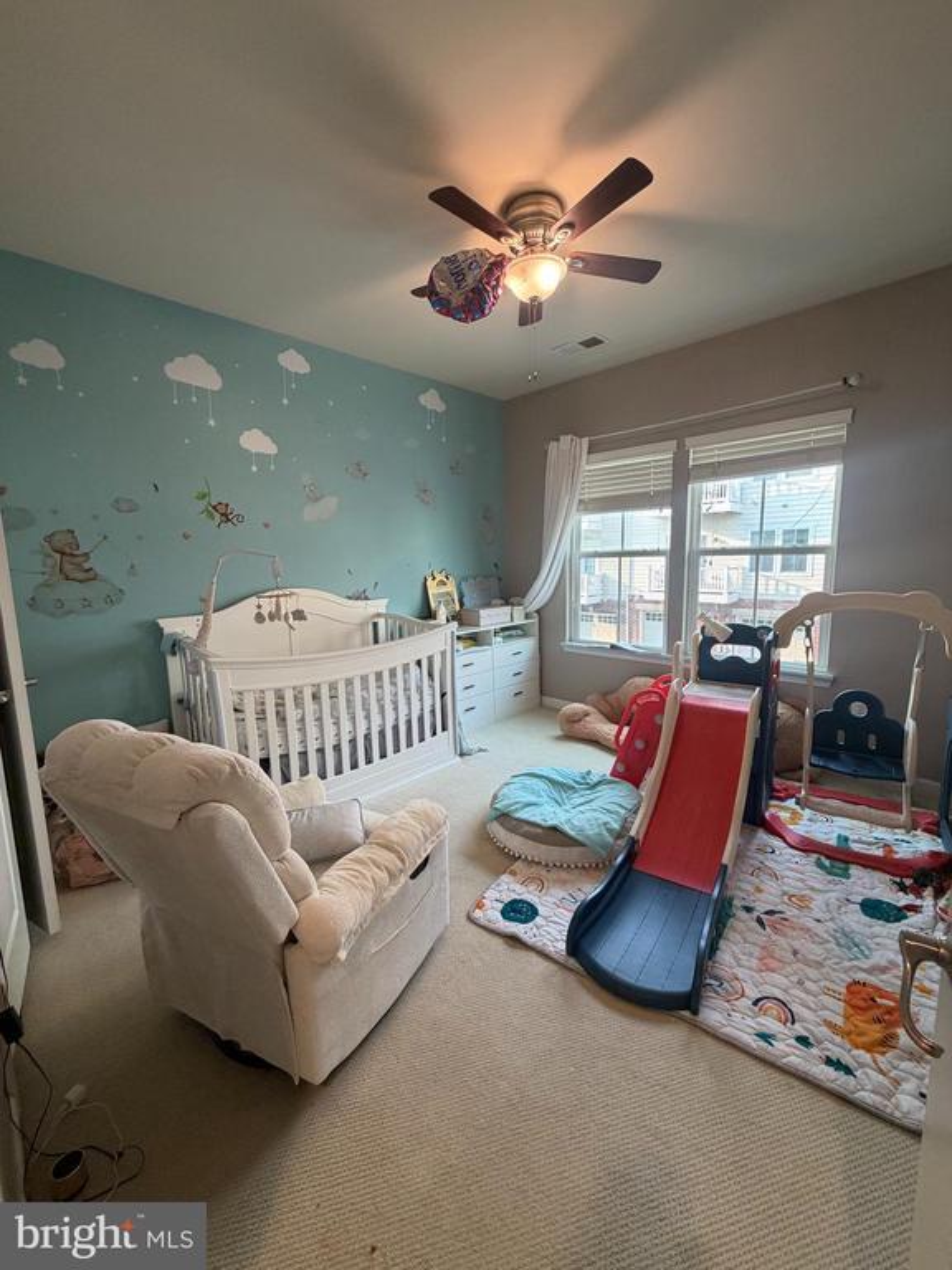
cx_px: 476
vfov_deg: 102.1
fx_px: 513
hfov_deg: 85.7
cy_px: 635
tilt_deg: -8.6
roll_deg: +1.4
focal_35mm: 14
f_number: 2.2
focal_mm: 2.22
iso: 200
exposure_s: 1/60
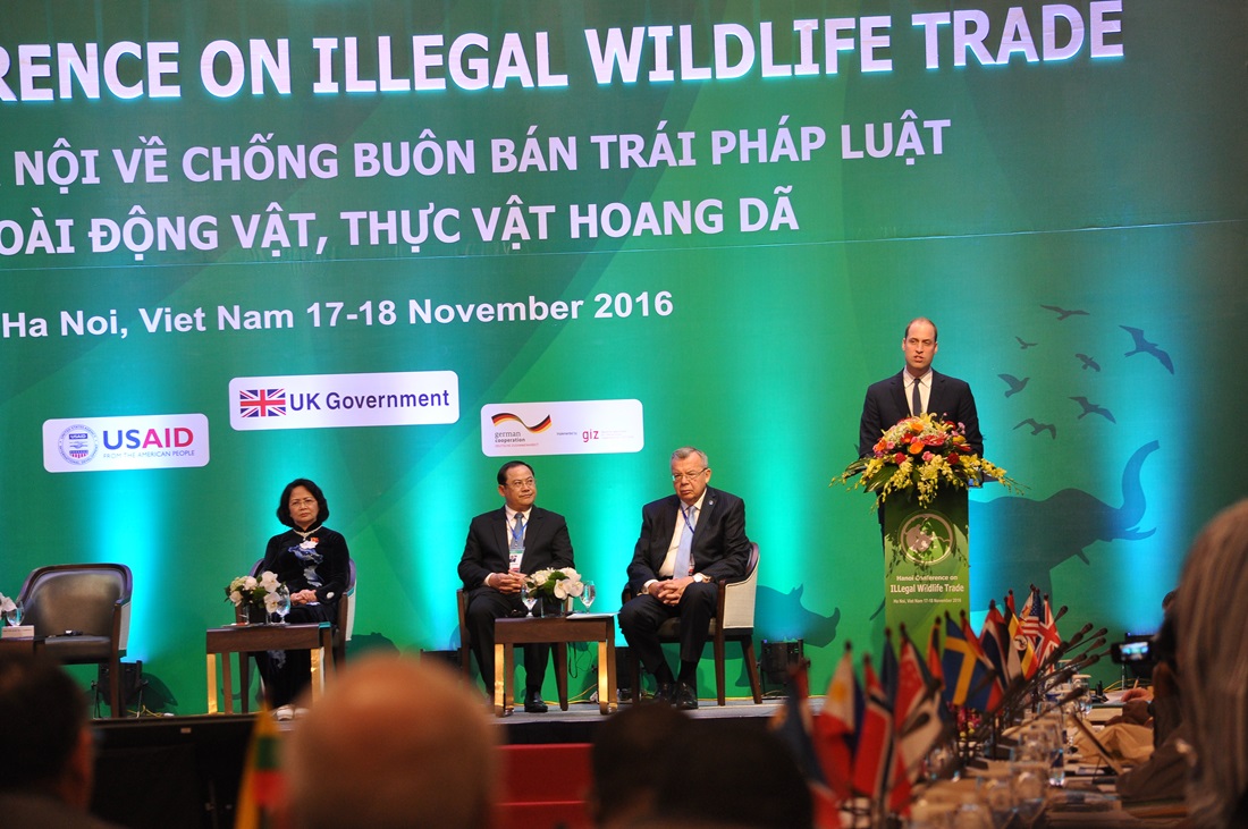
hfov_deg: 11.4
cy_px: 414
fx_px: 6233
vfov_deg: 7.6
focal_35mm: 180
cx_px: 624
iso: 640
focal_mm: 120
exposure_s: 1/60
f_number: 5
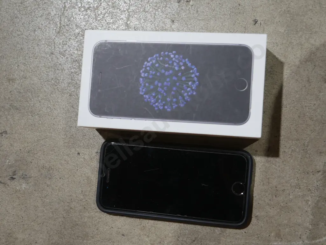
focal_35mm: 50
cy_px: 122
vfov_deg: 29.1
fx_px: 471
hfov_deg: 38.2
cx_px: 163
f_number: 5.3
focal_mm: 25
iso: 400
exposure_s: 1/60
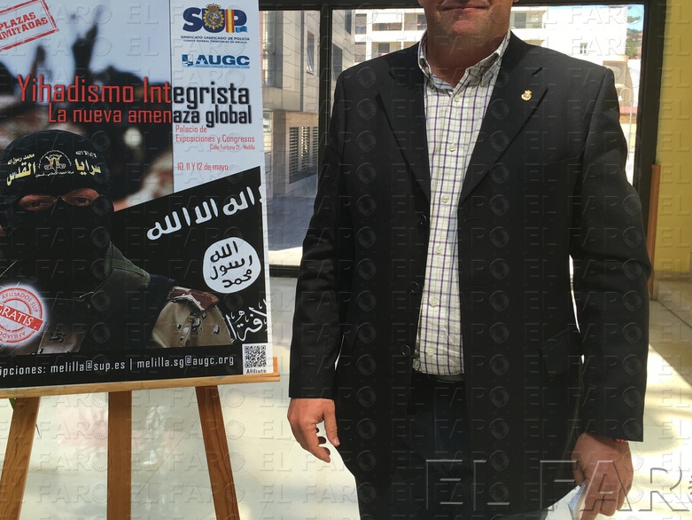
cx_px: 307
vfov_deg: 37.6
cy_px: 212
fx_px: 760
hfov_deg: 48.9
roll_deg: -0.3
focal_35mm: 38
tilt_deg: -6.2
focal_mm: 4.15
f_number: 2.2
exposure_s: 1/127
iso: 25
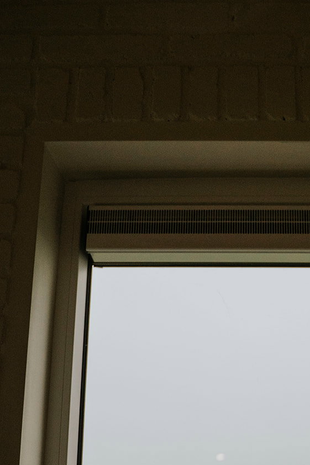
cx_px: 259
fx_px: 736
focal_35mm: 57
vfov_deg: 34.0
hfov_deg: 23.3
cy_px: 376
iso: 2000
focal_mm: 30
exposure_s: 1/5000
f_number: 2.8
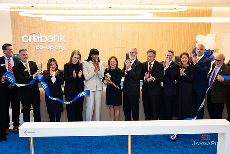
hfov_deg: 51.2
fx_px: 240
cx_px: 115
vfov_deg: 35.5
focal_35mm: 38
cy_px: 77
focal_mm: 36
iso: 400
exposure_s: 1/160
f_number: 3.2
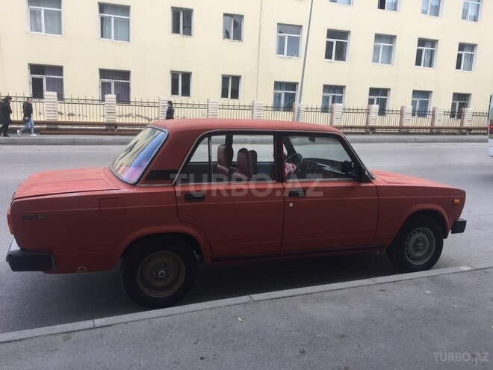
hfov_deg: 61.7
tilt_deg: -9.7
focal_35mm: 29
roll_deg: -3.8
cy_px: 185
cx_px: 246
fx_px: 413
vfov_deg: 48.2
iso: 32
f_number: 2.2
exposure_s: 1/399
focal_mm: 4.15
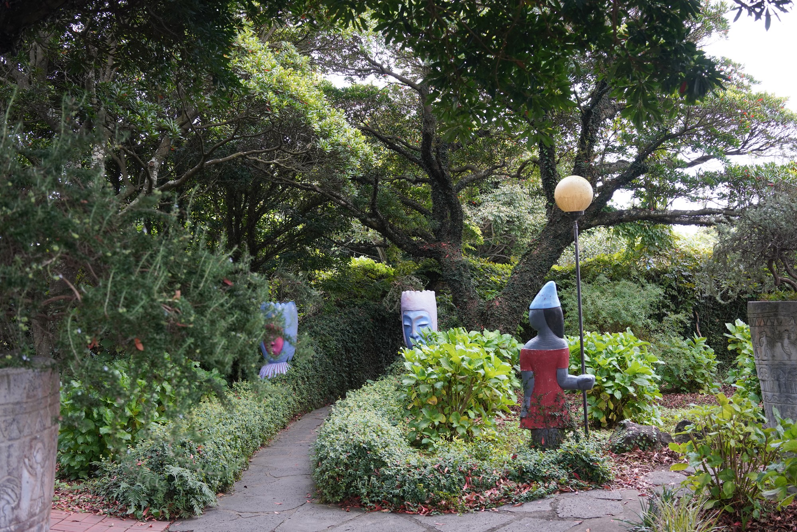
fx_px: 775
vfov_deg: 37.9
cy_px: 266
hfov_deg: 54.4
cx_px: 398
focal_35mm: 35
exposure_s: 1/100
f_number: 5
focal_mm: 35
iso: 800
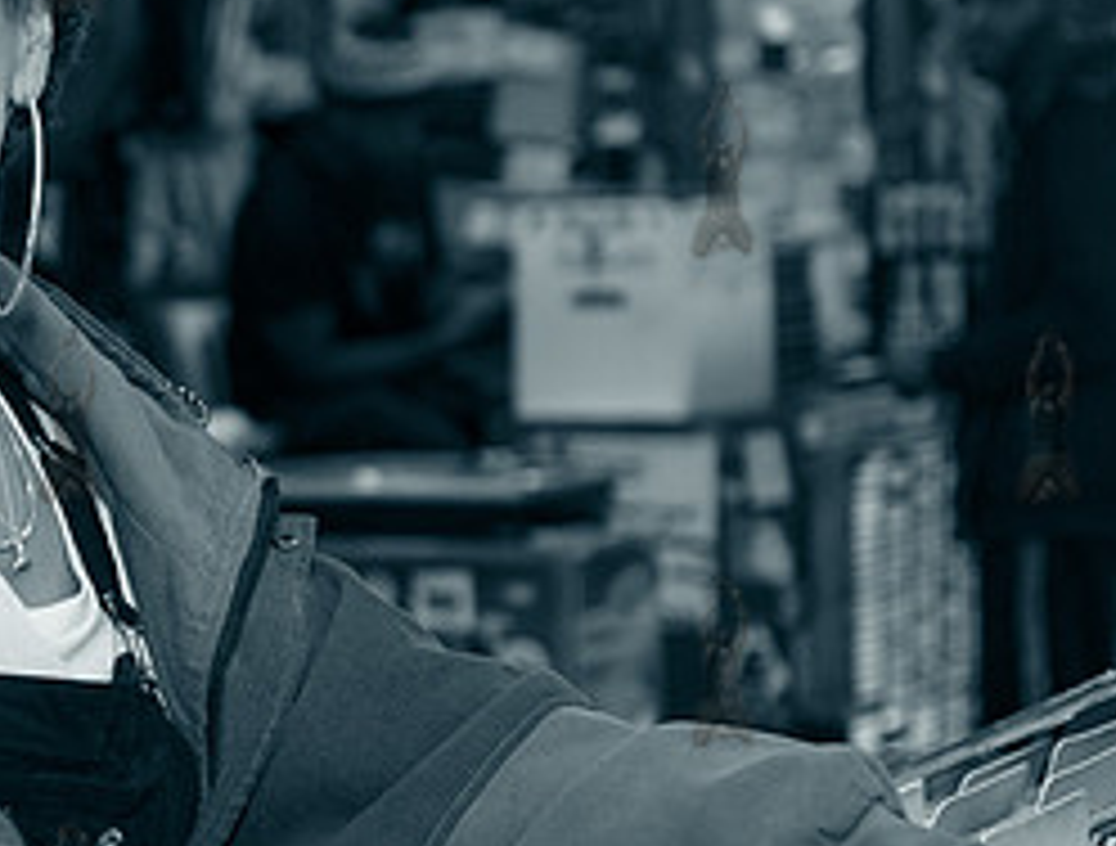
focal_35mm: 122
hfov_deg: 15.7
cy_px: 412
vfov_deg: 12.2
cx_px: -107
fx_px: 3948
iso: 640
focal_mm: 48
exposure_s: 1/320
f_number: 2.8
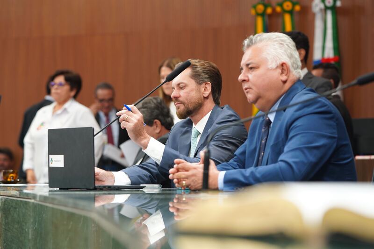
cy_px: 124
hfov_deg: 18.4
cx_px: 187
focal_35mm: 111
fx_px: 1153
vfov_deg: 12.3
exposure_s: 1/125
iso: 1250
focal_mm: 111
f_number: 4
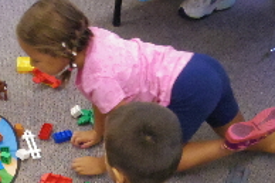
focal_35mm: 87
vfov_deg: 14.7
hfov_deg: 23.2
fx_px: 664
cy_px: 268
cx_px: 81
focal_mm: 5
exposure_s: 1/50
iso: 1600
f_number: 6.3
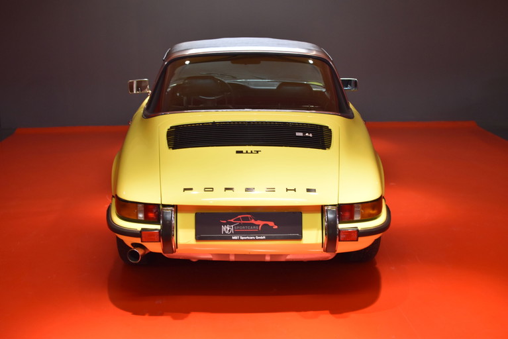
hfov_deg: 37.8
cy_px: 170
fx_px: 741
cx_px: 254
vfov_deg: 25.8
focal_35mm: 52
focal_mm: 35
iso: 800
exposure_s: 1/60
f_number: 3.5
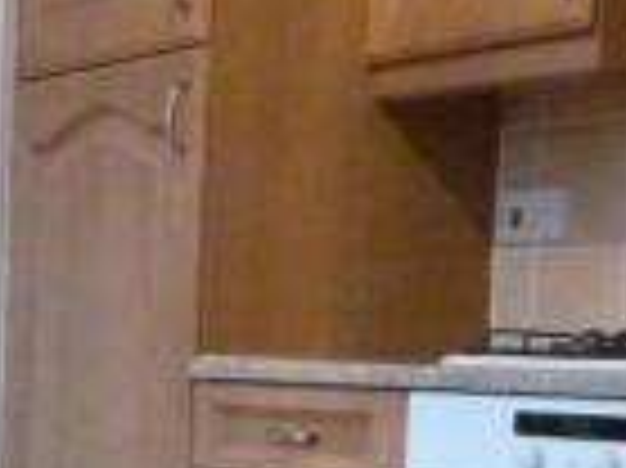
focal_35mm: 101
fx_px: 1825
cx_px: 318
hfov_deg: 19.5
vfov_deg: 14.5
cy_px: 430
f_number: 3.3
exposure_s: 1/25
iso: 800
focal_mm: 4.3
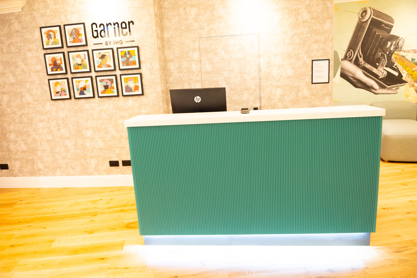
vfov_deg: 50.4
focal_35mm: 26
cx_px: 208
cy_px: 139
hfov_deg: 70.4
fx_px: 295
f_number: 2.8
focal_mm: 17
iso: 800
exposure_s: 1/50
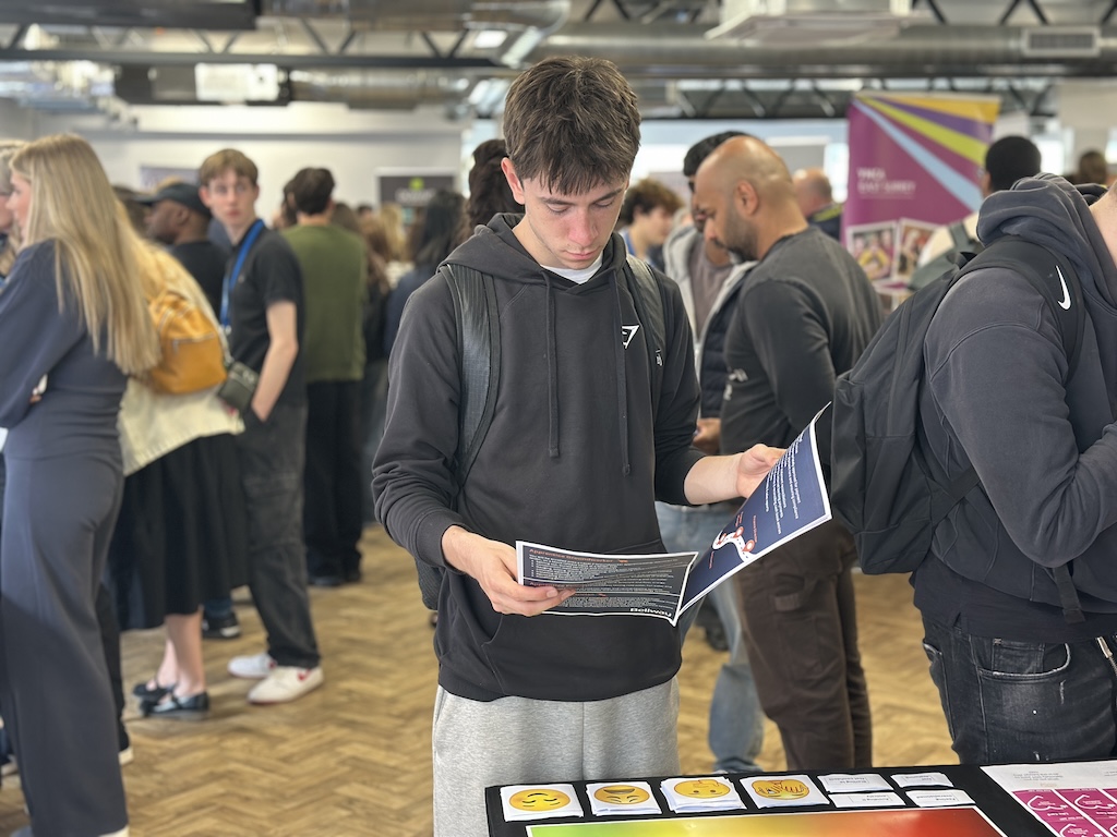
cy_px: 418
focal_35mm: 48
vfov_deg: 30.3
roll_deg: +0.7
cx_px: 558
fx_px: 1549
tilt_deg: -7.0
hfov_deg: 39.7
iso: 320
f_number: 1.78
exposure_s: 1/50
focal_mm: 6.86
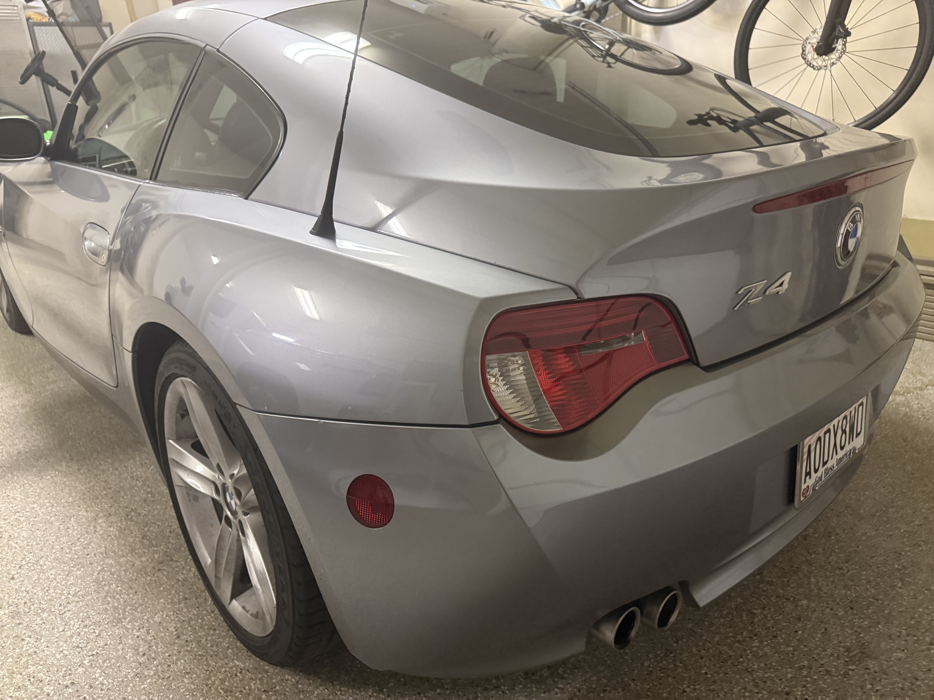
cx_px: 467
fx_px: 648
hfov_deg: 71.6
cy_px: 350
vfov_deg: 56.8
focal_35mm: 24
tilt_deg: -21.7
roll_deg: +1.7
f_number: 1.78
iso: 800
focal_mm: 6.76
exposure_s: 1/40
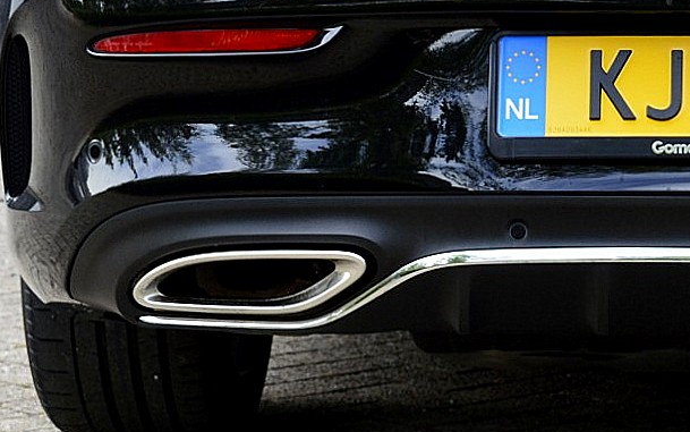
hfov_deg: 12.1
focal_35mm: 171
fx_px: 3216
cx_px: 721
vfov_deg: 7.6
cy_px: -93
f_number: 9
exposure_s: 1/125
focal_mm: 42
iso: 400
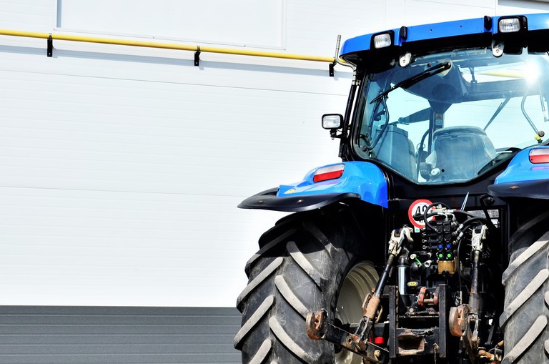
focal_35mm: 70
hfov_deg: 28.3
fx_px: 1065
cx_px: 437
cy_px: 235
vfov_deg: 19.3
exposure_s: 1/640
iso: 125
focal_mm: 28
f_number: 6.3
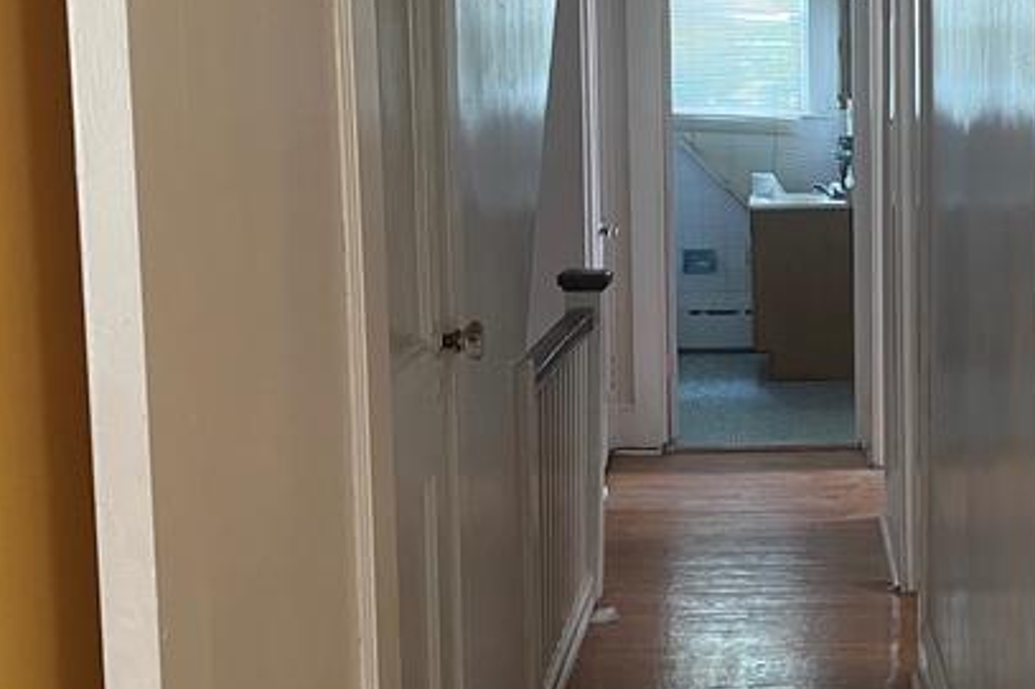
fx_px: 1954
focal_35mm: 68
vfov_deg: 20.0
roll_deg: +0.6
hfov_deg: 28.7
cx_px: 888
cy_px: 313
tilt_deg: -6.9
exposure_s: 1/60
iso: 200
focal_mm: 4.2
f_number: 1.6
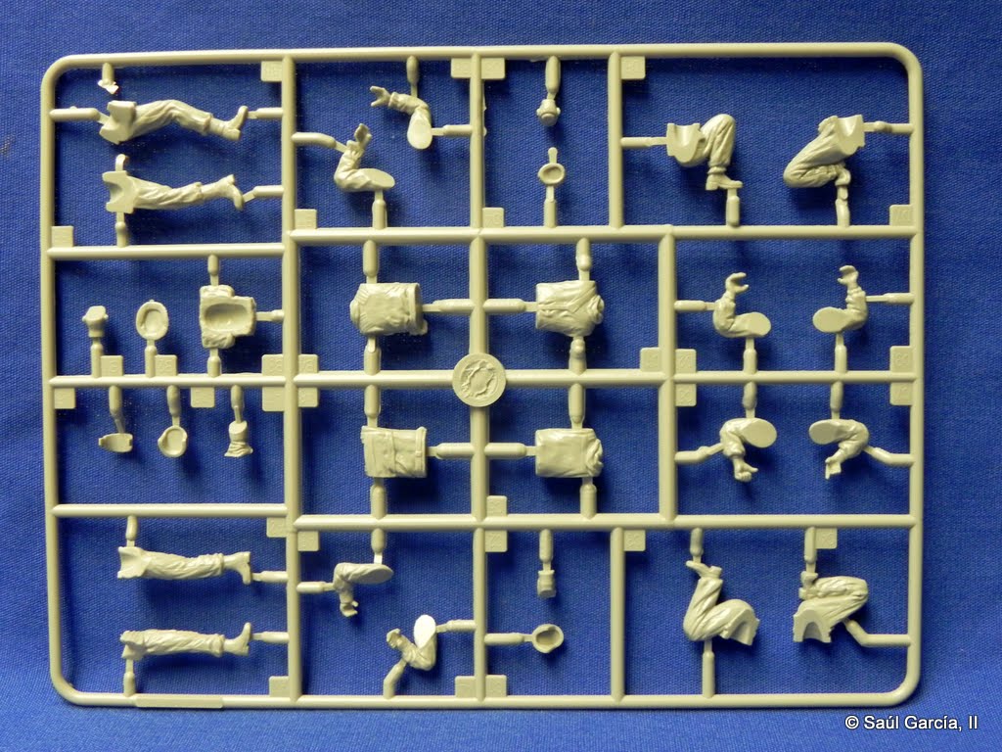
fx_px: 1071
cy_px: 376
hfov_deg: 50.1
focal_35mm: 37
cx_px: 501
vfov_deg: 38.7
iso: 400
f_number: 3.2
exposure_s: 1/28.7
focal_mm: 6.6
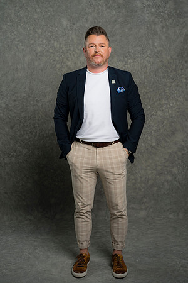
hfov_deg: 24.6
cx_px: 94
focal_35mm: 55
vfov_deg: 36.2
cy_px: 142
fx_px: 431
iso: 125
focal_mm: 55
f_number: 4
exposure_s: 1/160
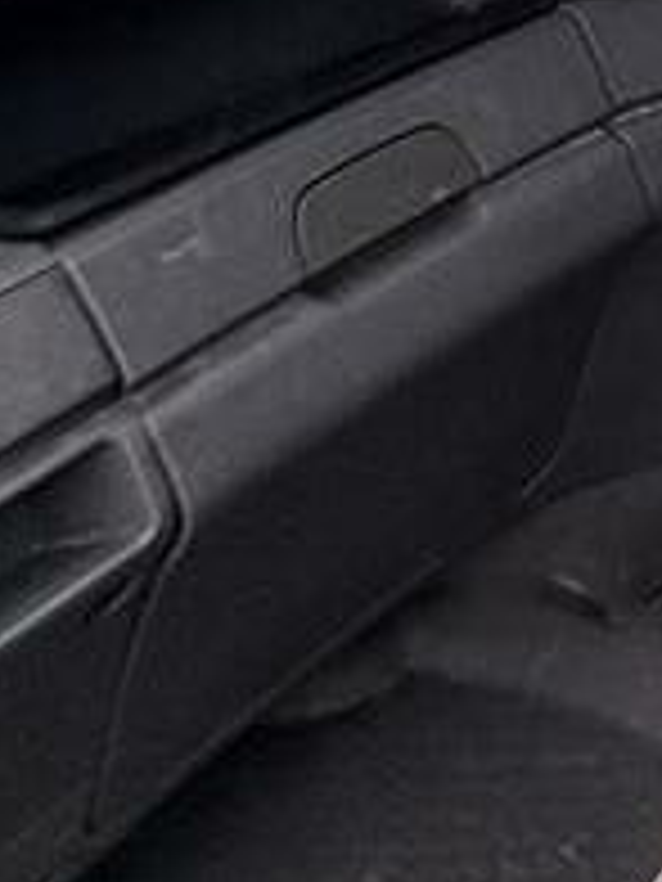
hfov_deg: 18.0
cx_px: 1207
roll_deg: -4.5
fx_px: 1632
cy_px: -284
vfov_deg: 25.7
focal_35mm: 64
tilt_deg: -19.9
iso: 125
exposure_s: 1/101
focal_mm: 2.22
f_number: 2.2
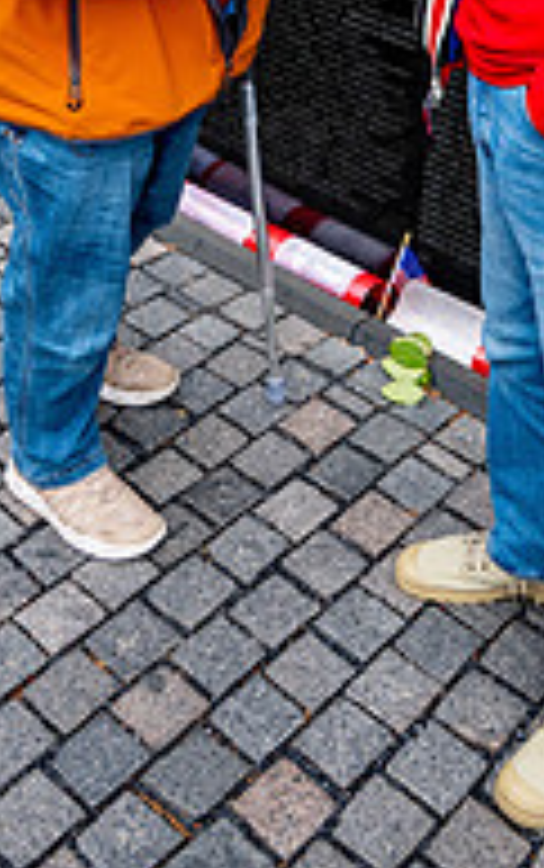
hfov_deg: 22.7
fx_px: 1349
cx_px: 371
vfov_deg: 31.6
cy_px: -90
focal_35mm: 57
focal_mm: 24
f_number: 8
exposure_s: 1/640
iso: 800
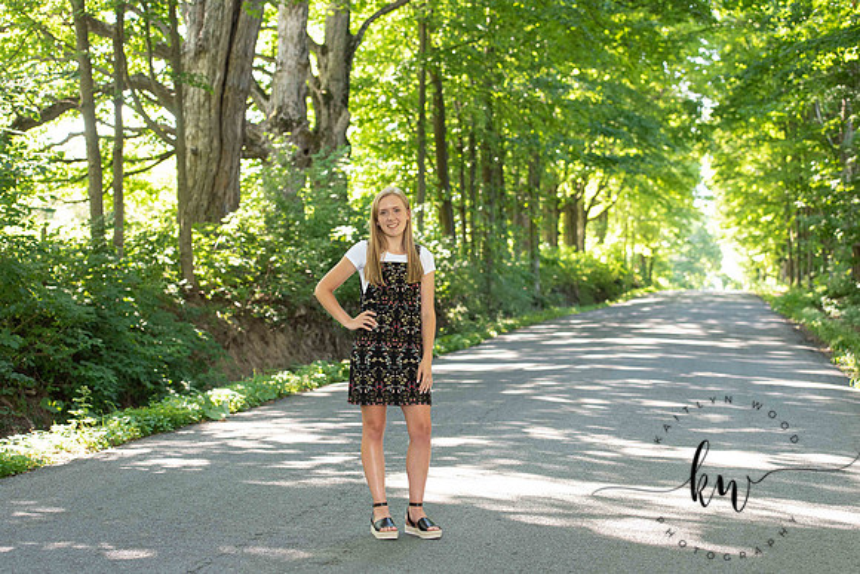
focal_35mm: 70
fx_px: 1673
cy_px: 287
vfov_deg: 19.5
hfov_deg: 28.8
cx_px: 430
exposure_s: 1/200
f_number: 3.5
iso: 640
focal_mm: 70
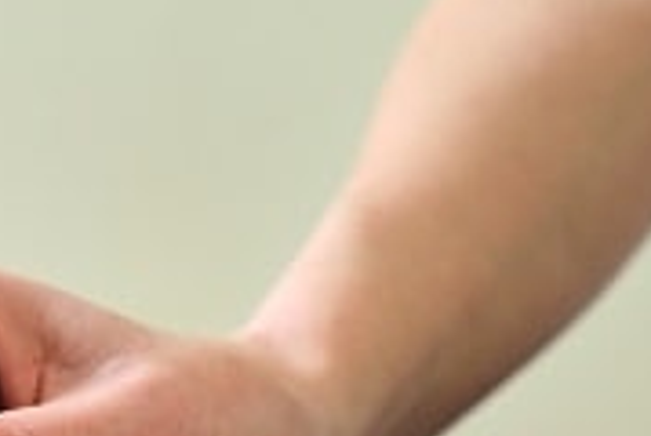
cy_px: 523
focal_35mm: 117
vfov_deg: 11.5
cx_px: -156
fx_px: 2119
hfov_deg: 16.6
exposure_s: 1/200
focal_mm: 23
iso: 800
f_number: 2.8
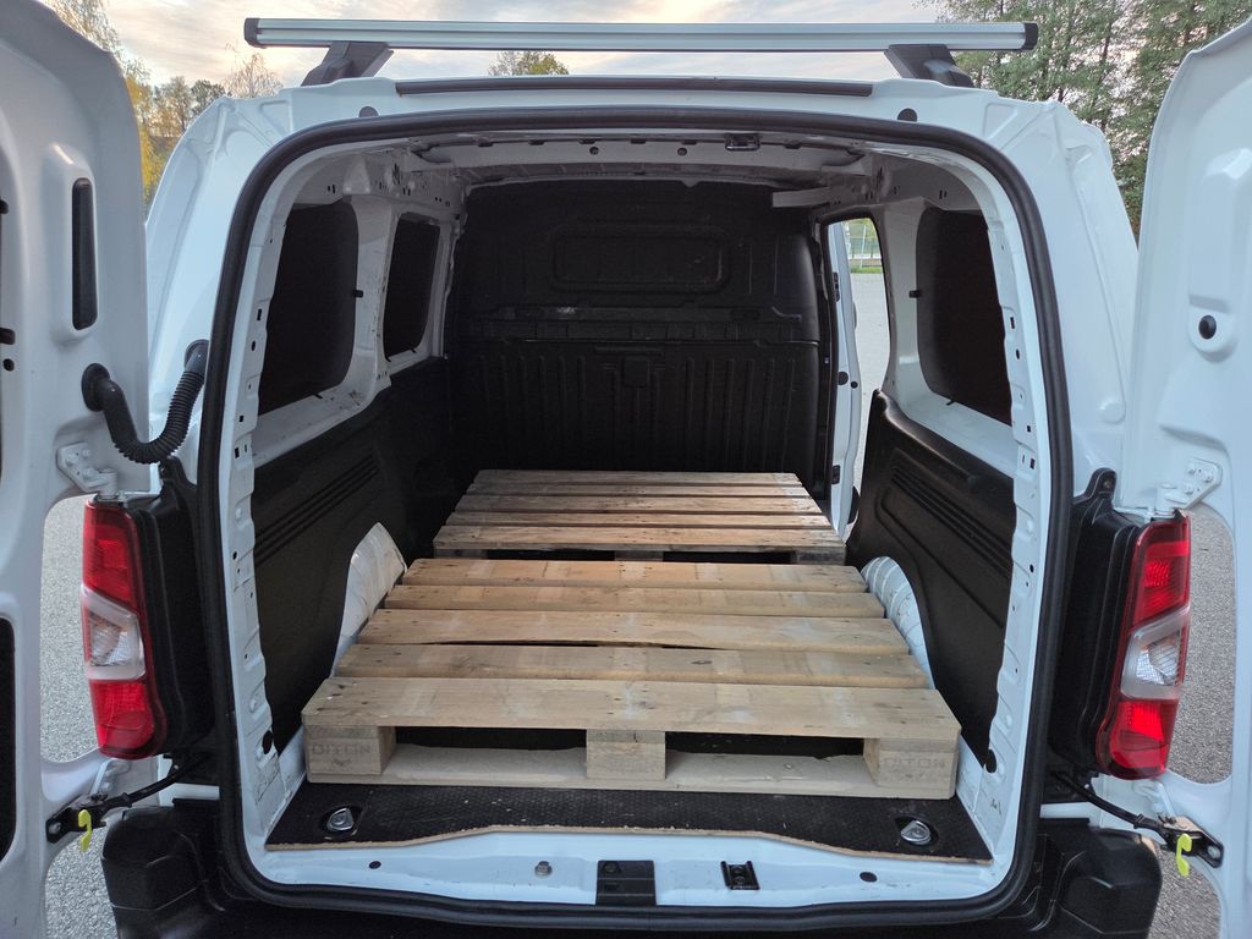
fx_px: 832
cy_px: 470
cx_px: 626
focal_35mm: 23
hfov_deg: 73.9
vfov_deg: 58.9
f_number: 1.8
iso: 160
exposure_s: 1/100
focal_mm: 5.4
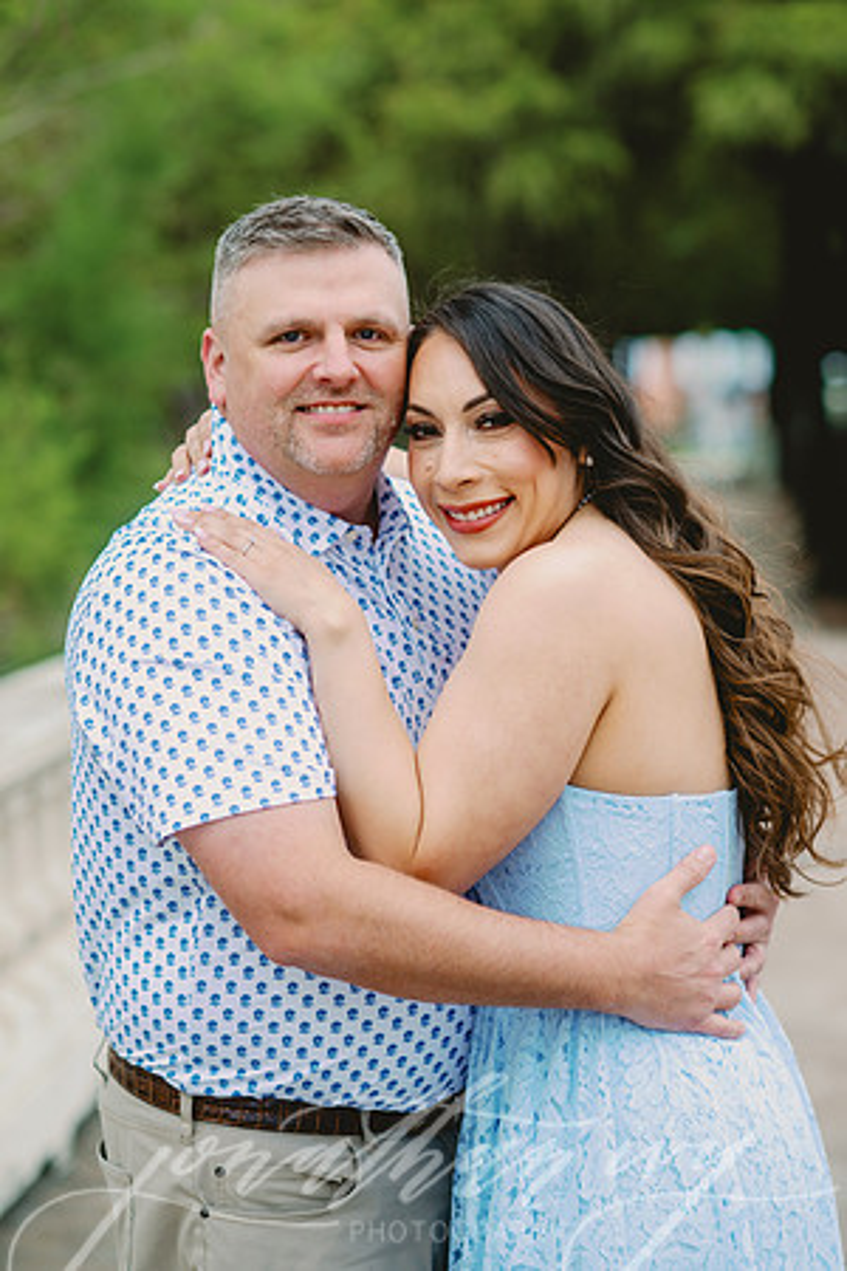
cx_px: 424
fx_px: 3000
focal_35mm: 85
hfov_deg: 16.1
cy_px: 636
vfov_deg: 23.9
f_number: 2.8
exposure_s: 1/500
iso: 100
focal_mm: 85
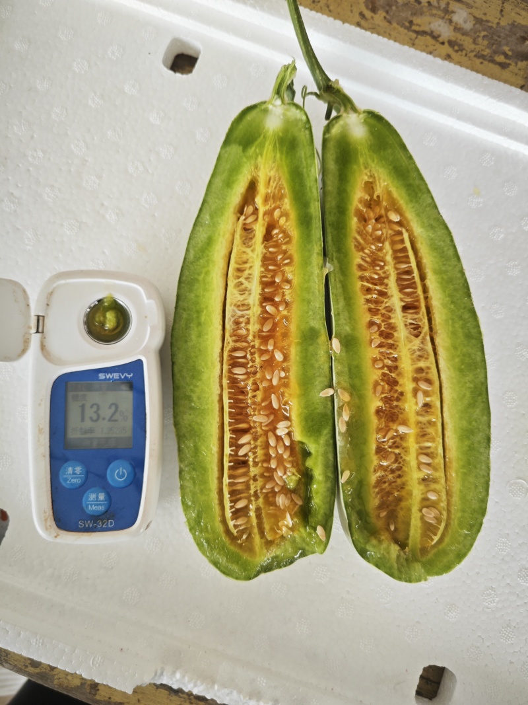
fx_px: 468
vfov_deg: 73.9
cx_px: 264
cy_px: 352
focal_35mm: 23
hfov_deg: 58.9
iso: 80
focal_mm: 5.43
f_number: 1.8
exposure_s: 1/100
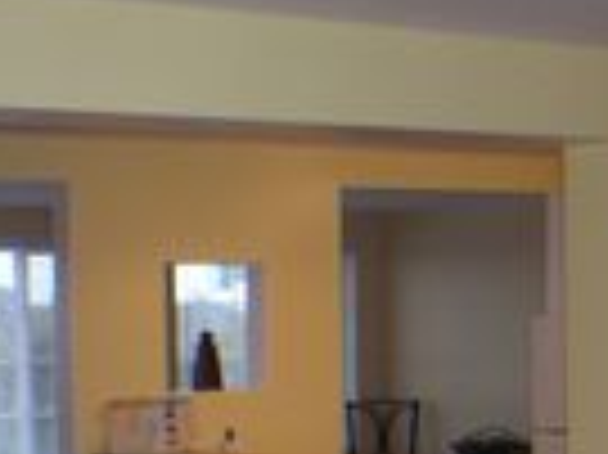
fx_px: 1772
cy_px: 571
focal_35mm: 101
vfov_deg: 14.1
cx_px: 369
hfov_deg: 19.4
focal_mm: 5.7
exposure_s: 1/60
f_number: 2.8
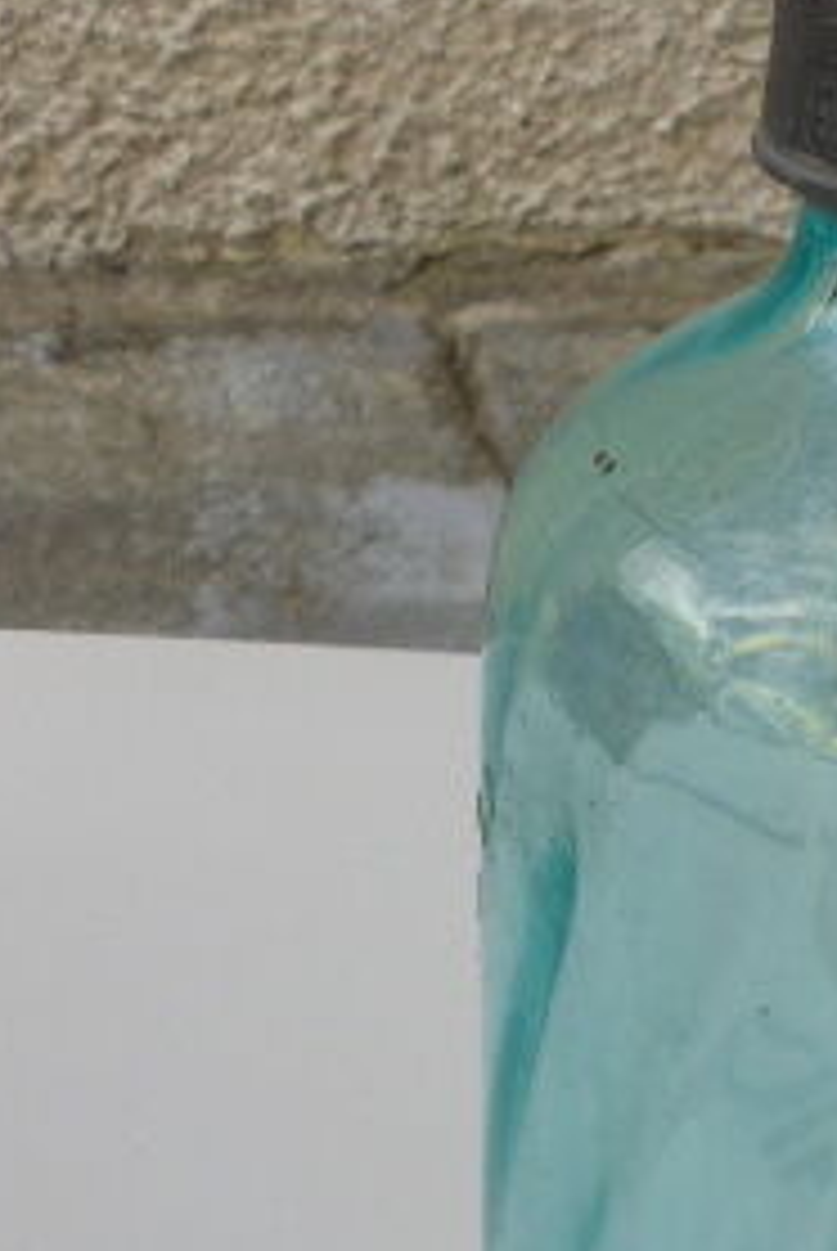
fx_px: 8070
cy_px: 801
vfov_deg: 8.9
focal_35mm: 232
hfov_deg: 5.9
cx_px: 1022
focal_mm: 16.1
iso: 100
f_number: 5.2
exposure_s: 1/250
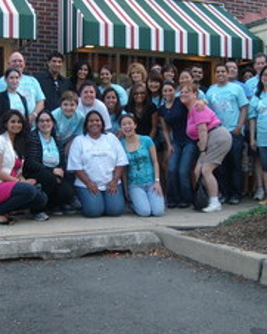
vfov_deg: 35.3
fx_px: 523
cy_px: 147
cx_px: 108
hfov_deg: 28.6
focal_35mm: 53
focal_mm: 5.8
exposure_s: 1/90
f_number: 2.8
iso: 80
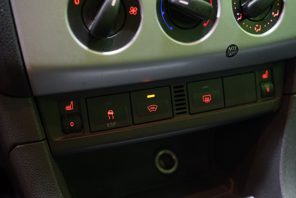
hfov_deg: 45.4
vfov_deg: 31.2
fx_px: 354
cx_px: 148
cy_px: 99
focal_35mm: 43
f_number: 5.6
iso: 2500
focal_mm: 43
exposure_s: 1/20
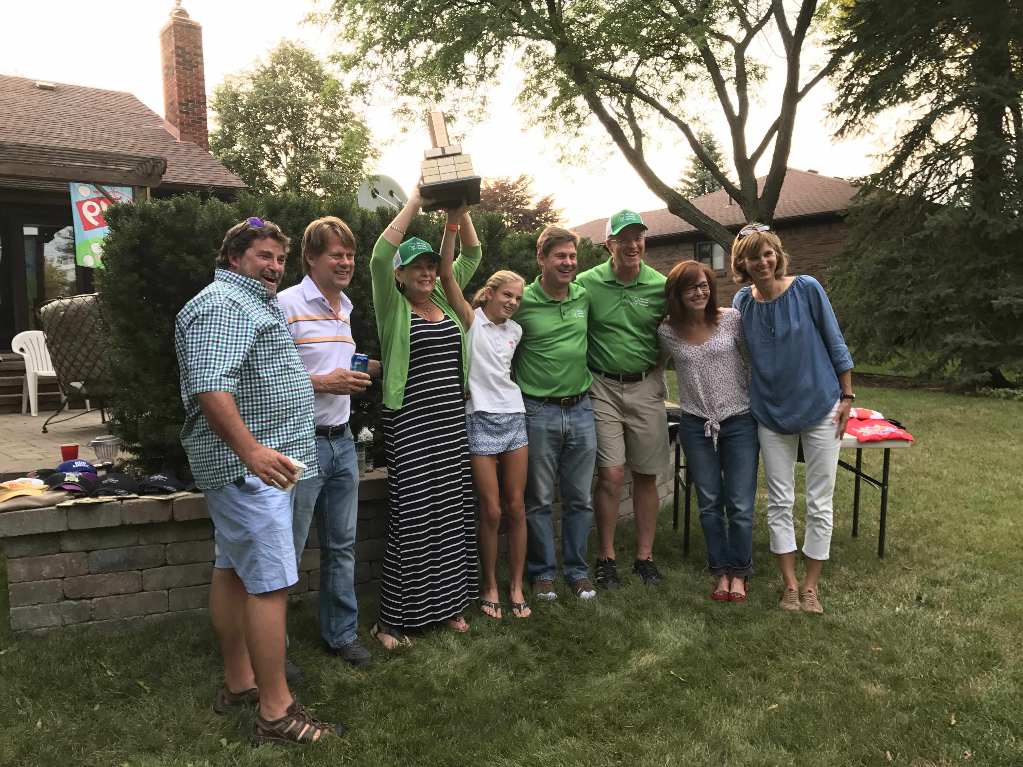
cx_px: 512
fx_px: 827
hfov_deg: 63.4
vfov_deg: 49.7
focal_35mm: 28
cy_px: 384
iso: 32
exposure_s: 1/60
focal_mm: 3.99
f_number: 1.8
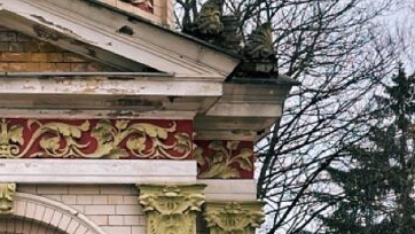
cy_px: 283
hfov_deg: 14.3
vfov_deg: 8.1
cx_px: -15
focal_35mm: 148
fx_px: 1629
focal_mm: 6.86
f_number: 1.78
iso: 80
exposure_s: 1/411
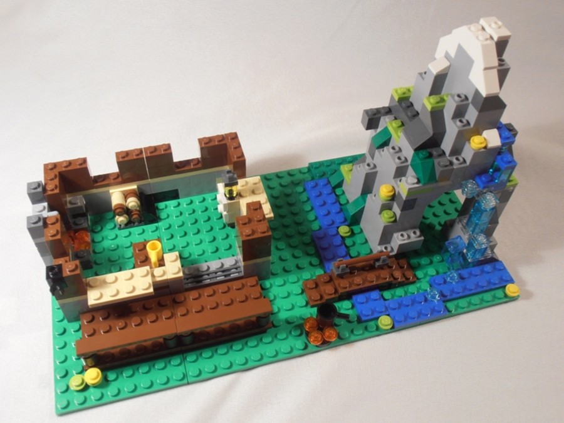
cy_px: 212
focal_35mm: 37
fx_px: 603
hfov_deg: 50.1
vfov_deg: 38.7
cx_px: 282
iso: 125
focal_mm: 6.61
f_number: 3.9
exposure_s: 1/20
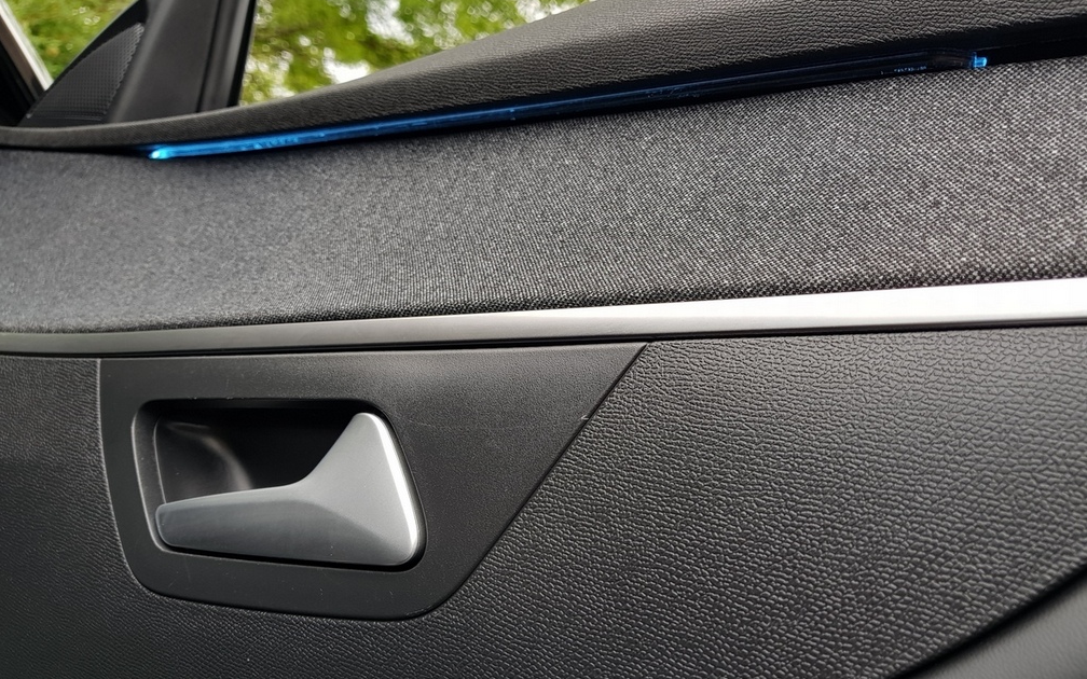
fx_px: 829
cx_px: 548
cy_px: 343
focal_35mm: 28
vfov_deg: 44.5
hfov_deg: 66.5
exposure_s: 1/83
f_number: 1.7
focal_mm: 4.2
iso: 40
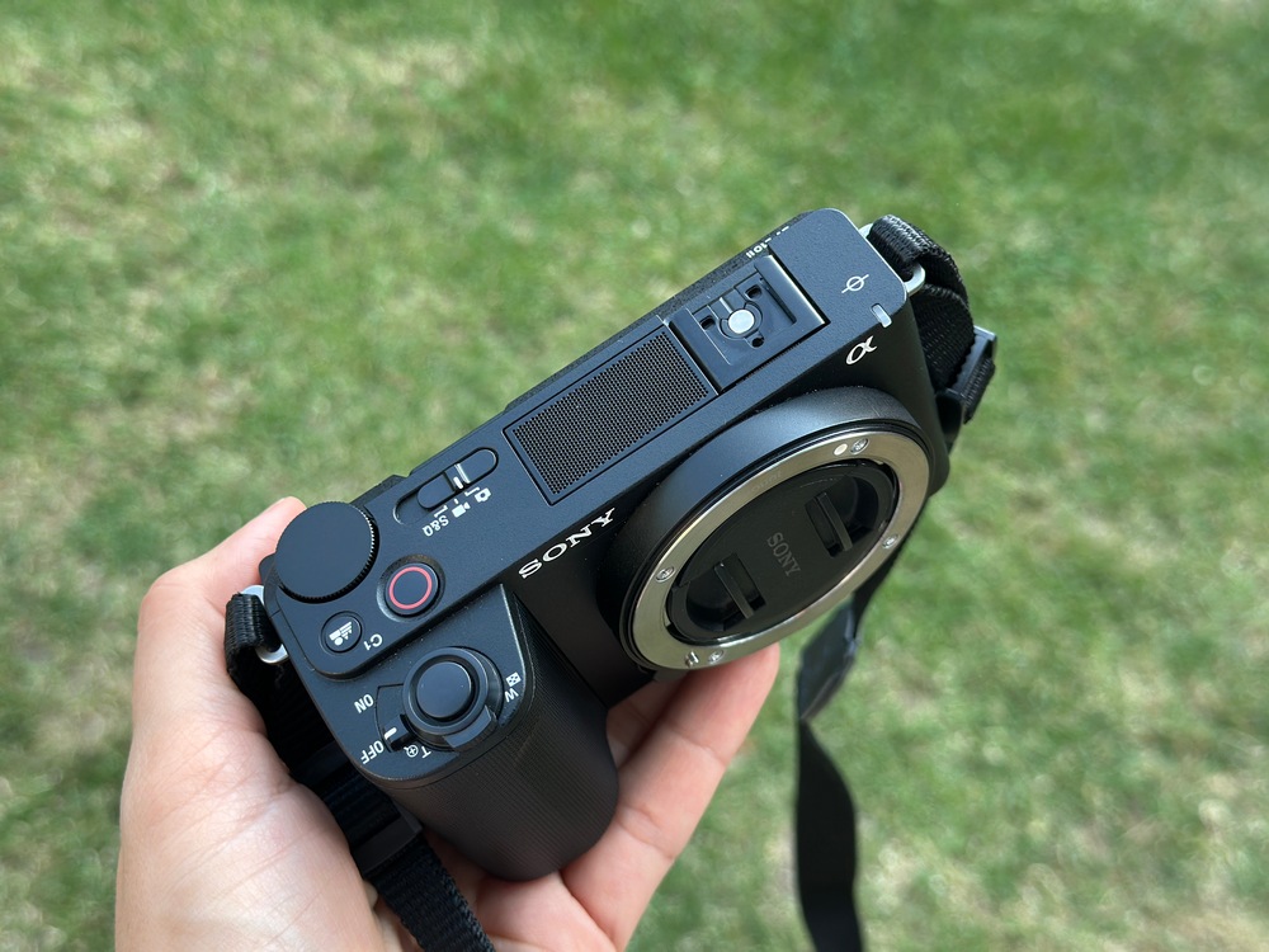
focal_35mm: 48
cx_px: 634
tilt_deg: -52.0
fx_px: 1760
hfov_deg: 39.7
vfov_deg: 30.3
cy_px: 476
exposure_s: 1/172
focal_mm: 6.86
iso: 100
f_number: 1.78
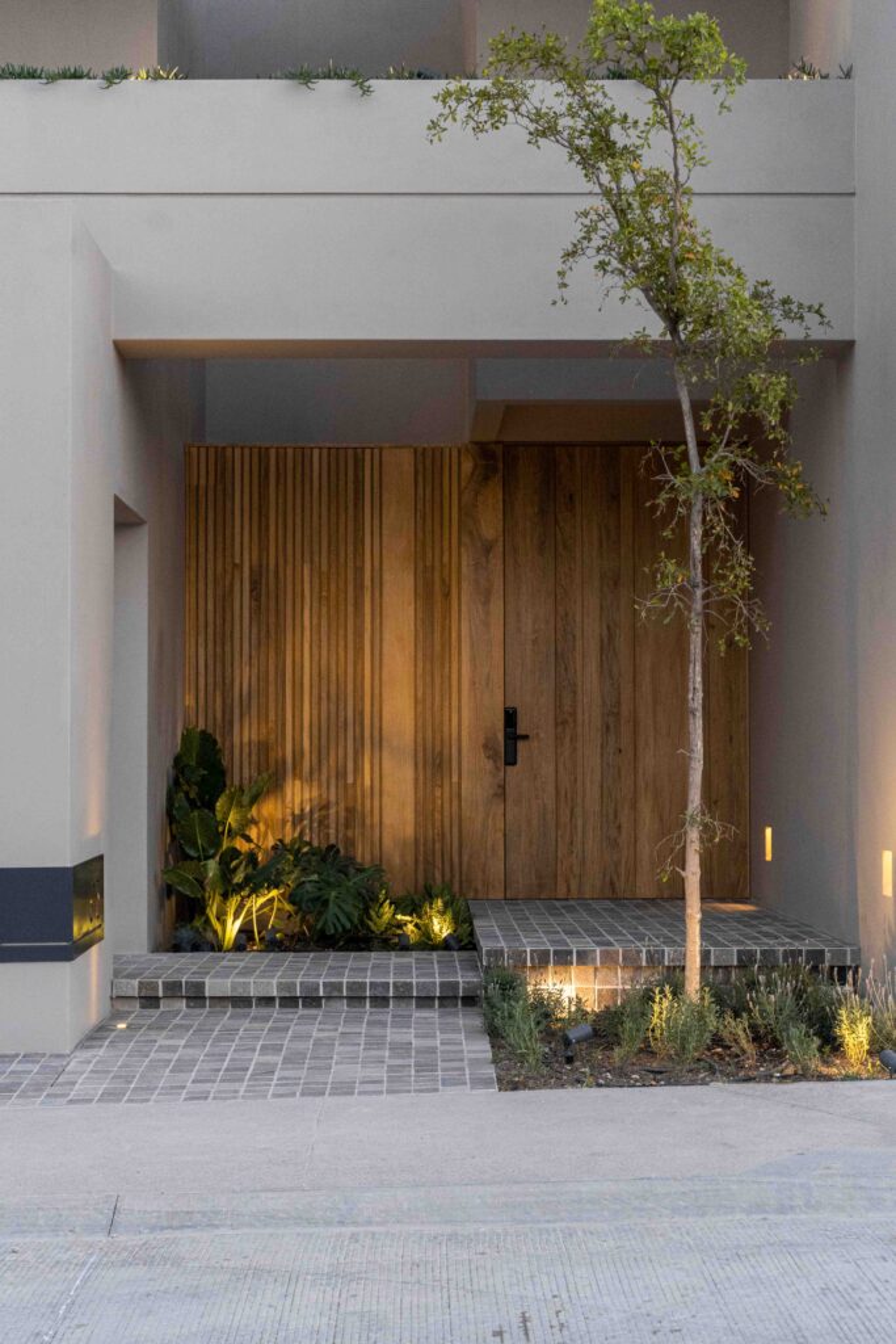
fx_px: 2202
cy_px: 672
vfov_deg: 33.9
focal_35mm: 59
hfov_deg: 23.0
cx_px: 448
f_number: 5
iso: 4000
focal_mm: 59
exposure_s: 1/160
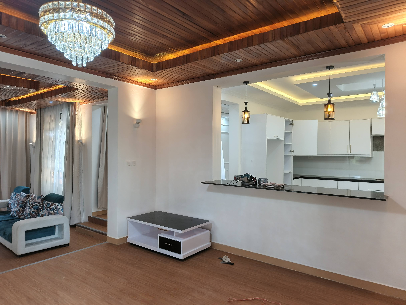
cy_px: 152
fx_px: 270
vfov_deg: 58.9
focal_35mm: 23
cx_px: 203
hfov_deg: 73.9
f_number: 1.8
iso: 158
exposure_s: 1/50
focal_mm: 5.56
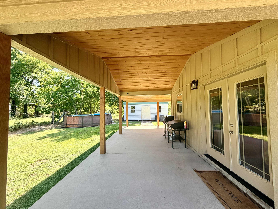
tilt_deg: +2.0
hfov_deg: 102.1
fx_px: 112
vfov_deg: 85.7
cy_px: 104
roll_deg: +1.7
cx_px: 139
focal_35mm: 14
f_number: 2.2
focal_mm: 2.22
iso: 64
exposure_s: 1/205
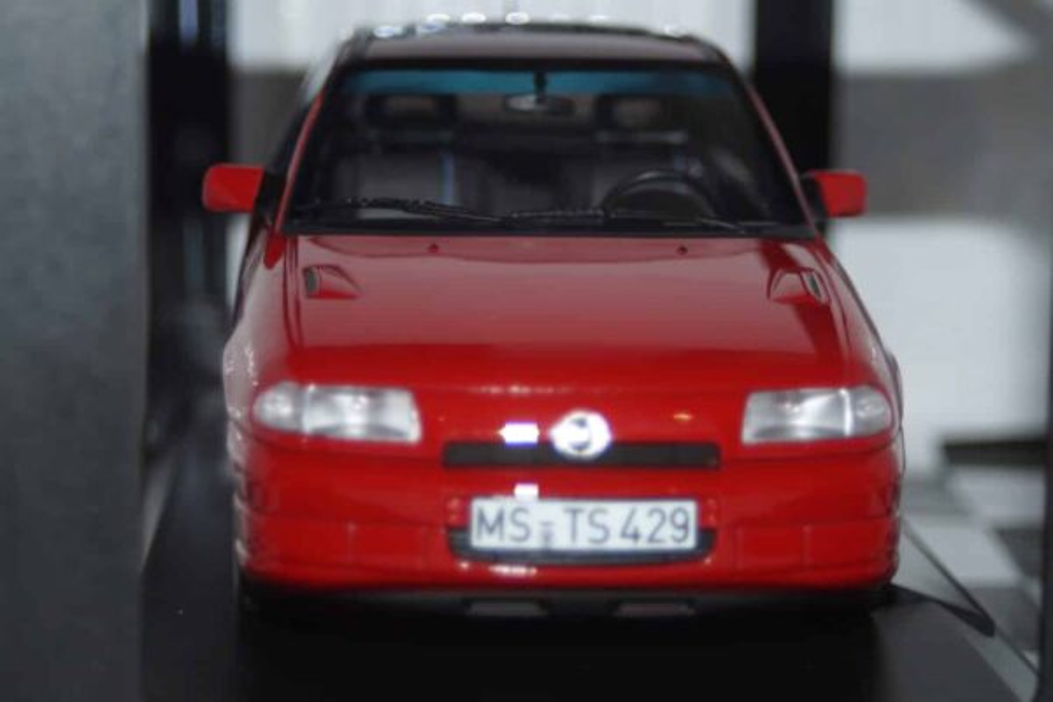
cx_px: 526
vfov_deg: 13.0
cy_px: 351
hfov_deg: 19.5
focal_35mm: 105
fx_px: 3071
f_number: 5.6
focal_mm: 70
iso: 200
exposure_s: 1/60
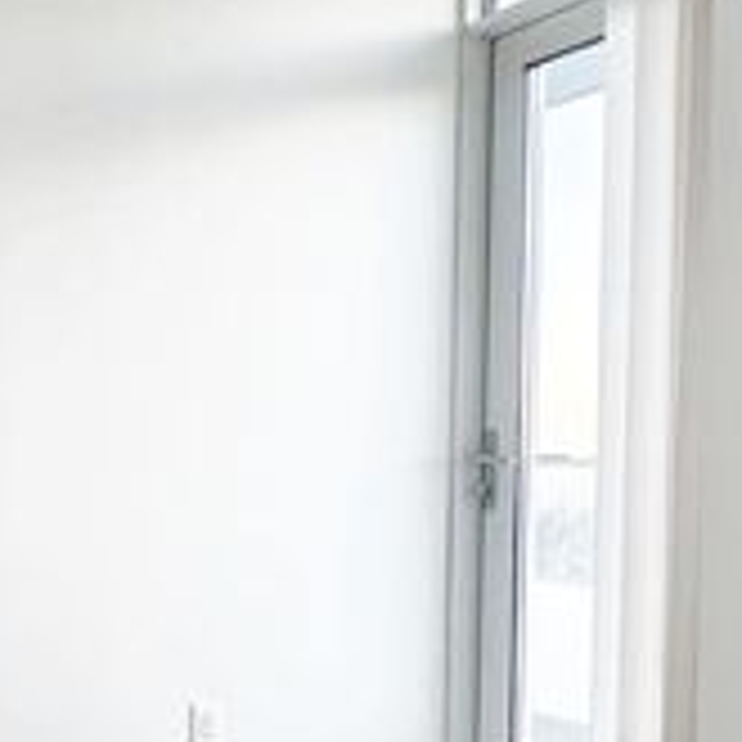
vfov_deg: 35.1
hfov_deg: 24.0
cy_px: 472
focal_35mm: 48
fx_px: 1164
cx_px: -481
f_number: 2.2
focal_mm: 2.59
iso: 327
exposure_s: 1/100
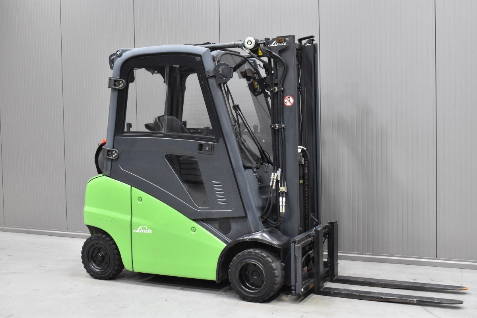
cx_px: 238
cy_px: 159
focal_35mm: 44
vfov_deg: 30.8
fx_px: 576
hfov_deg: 45.0
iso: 1600
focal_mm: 29
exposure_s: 1/25
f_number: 5.6
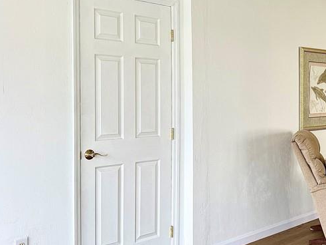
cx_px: 279
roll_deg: -0.4
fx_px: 471
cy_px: 112
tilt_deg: -0.8
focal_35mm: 50
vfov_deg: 29.1
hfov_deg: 36.3
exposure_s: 1/171
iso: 64
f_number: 1.78
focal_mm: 6.76
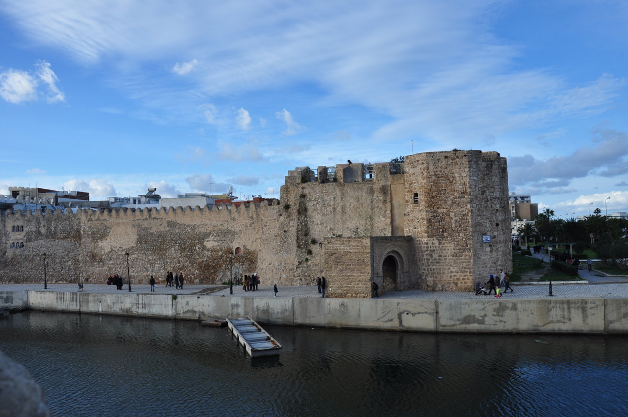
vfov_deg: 47.8
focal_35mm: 27
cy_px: 208
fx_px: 470
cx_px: 314
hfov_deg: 67.4
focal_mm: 18
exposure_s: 1/250
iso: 200
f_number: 8
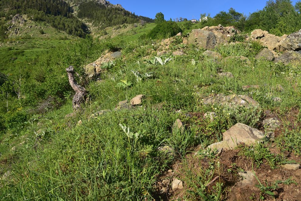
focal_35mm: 66
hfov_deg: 30.5
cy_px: 69
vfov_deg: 20.6
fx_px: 552
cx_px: 173
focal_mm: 50
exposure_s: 1/125
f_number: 14
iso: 160
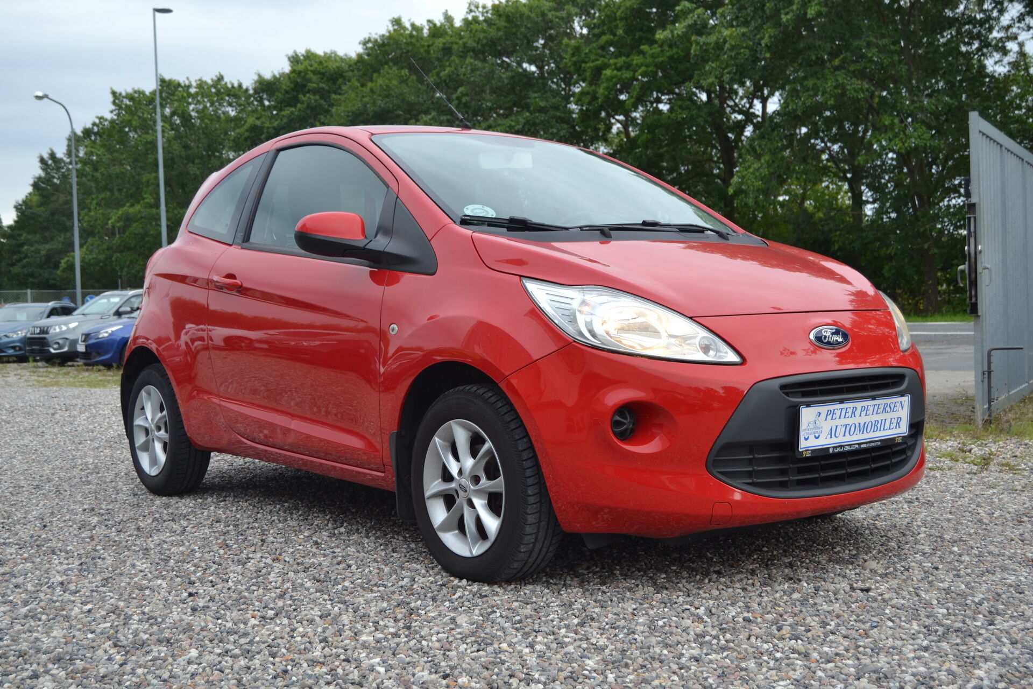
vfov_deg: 34.2
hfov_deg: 49.6
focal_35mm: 39
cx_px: 516
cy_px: 344
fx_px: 1119
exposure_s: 1/125
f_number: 5.6
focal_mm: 26
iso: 100
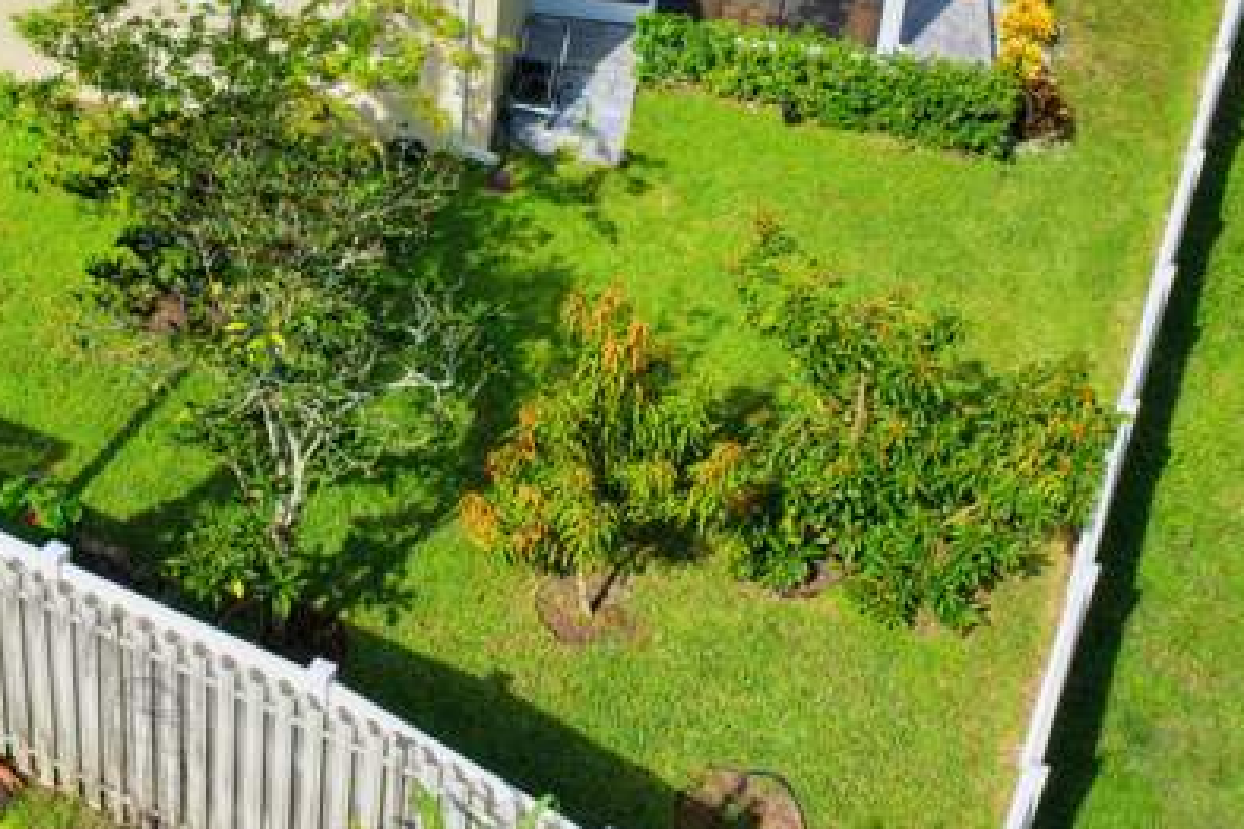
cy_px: 103
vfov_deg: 23.2
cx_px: 231
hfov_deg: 33.9
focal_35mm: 57
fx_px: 1970
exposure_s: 1/800
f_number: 2.8
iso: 100
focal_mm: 14.45
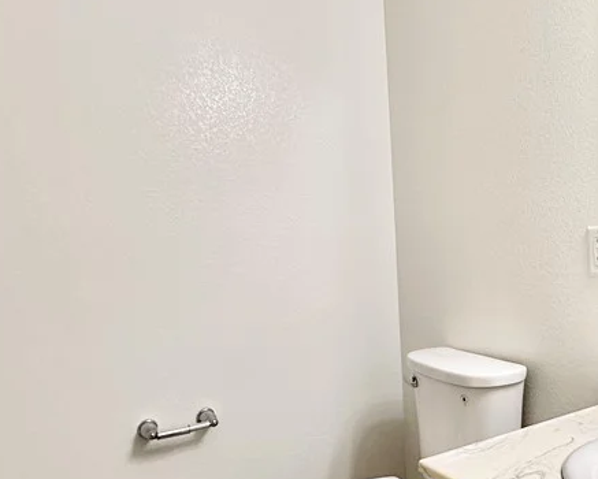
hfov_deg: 53.4
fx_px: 567
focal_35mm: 32
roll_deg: +2.3
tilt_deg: -1.5
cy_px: 259
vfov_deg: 45.8
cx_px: 442
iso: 200
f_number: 2.2
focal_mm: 2.22
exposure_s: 1/120
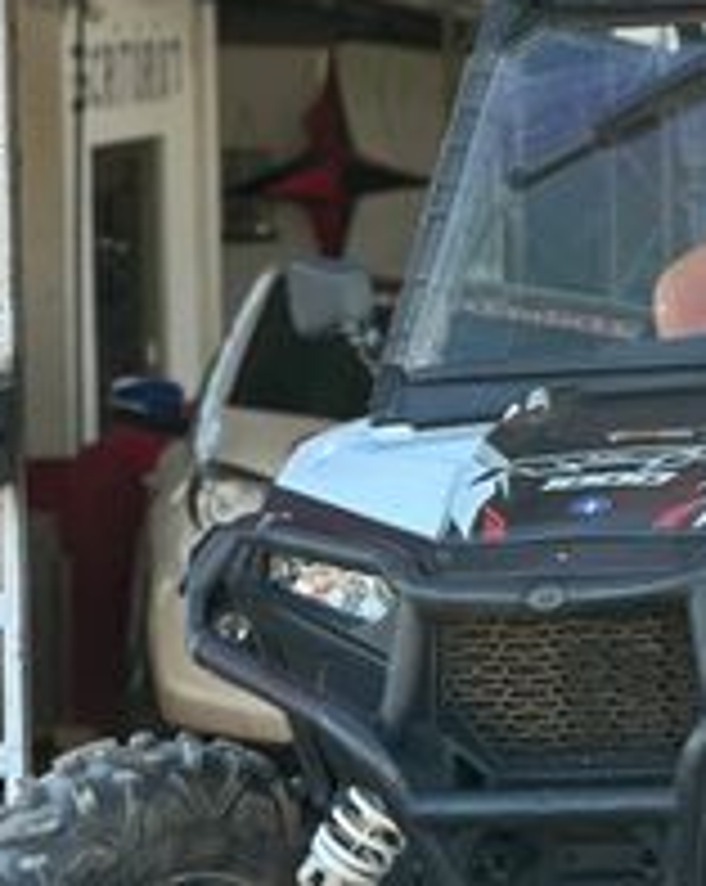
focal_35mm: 180
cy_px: 495
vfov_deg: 10.7
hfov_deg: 8.5
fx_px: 4712
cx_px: 881
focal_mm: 9
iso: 64
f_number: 2.8
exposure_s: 1/121
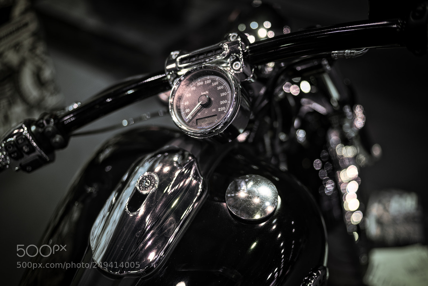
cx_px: 214
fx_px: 416
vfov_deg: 37.9
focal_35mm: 35
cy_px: 143
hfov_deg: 54.4
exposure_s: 1/40
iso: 320
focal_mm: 35
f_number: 1.4
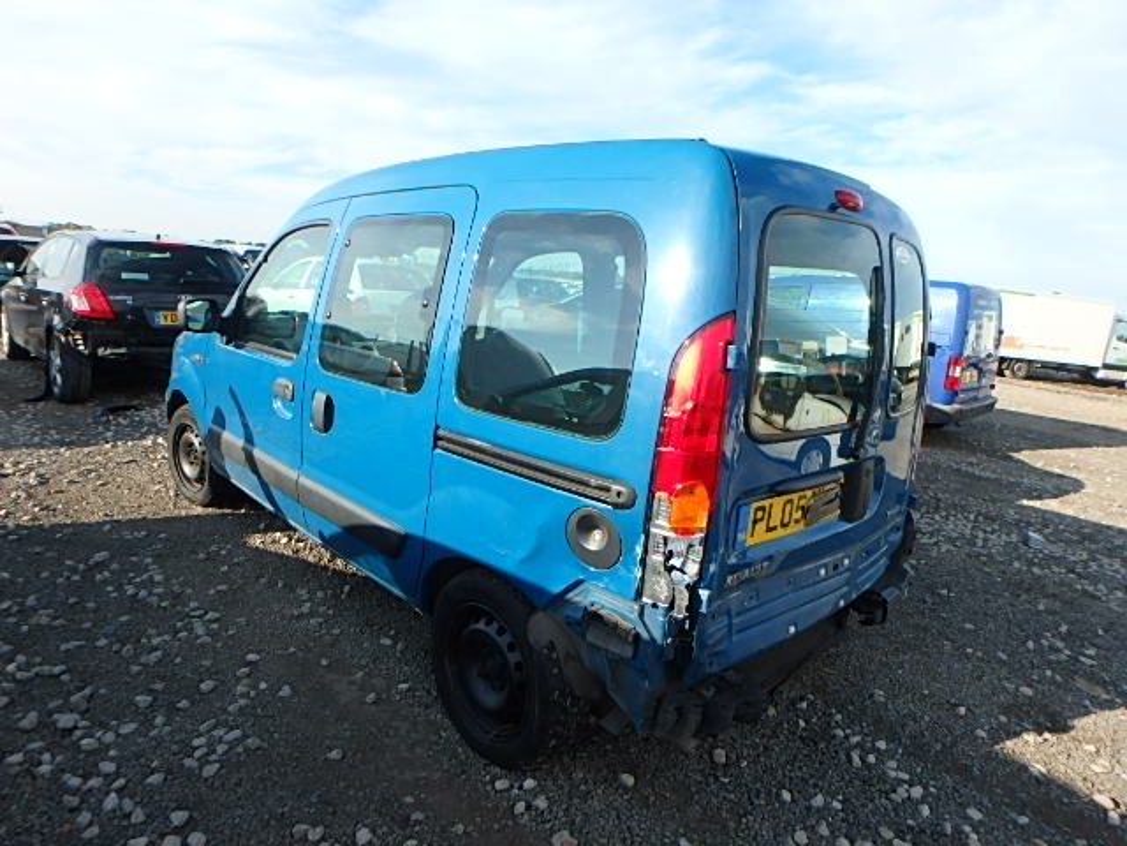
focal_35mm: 21
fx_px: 684
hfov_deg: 79.0
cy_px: 423
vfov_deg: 63.4
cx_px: 564
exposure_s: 1/640
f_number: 3.5
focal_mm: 3.7
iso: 125
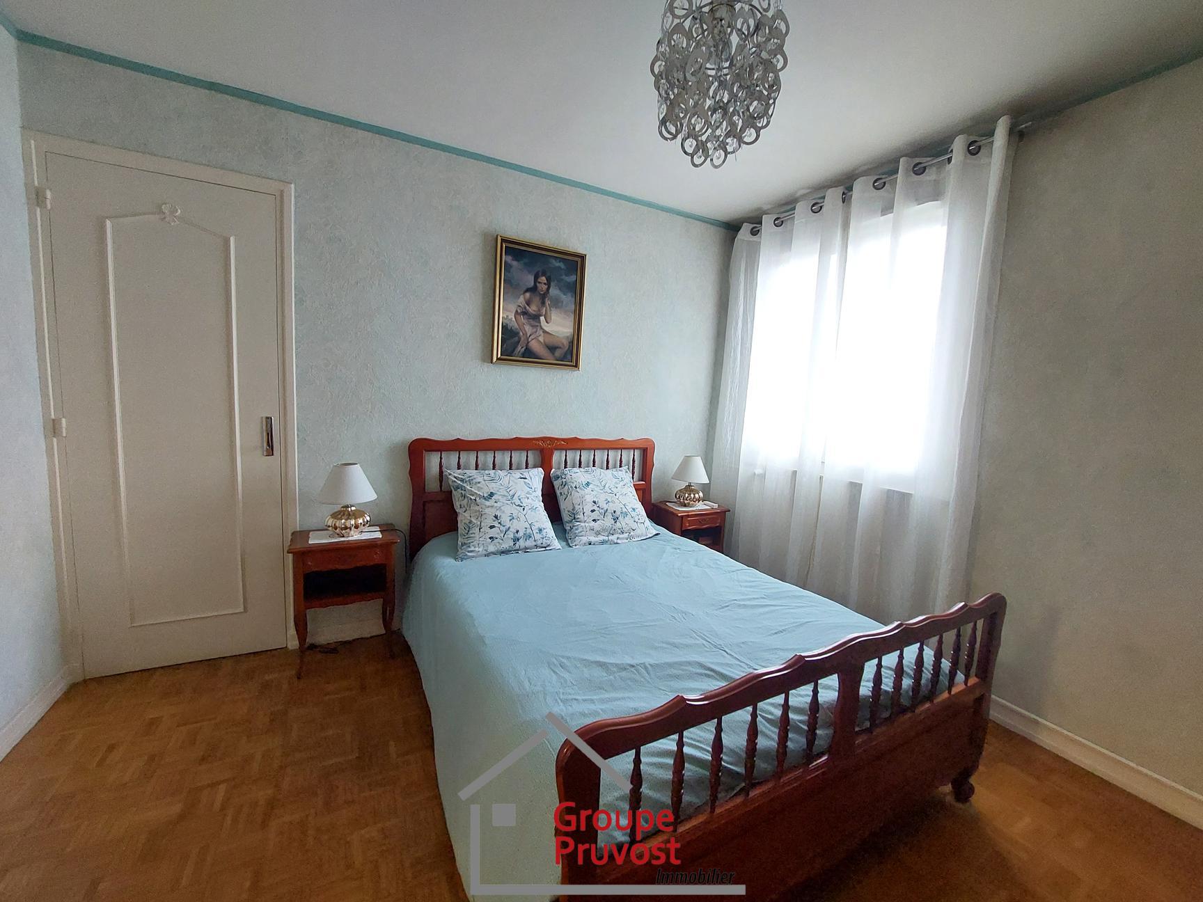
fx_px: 452
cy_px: 451
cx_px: 602
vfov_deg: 89.9
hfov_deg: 106.2
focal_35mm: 13
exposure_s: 1/25
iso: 400
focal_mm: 1.74
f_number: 2.2
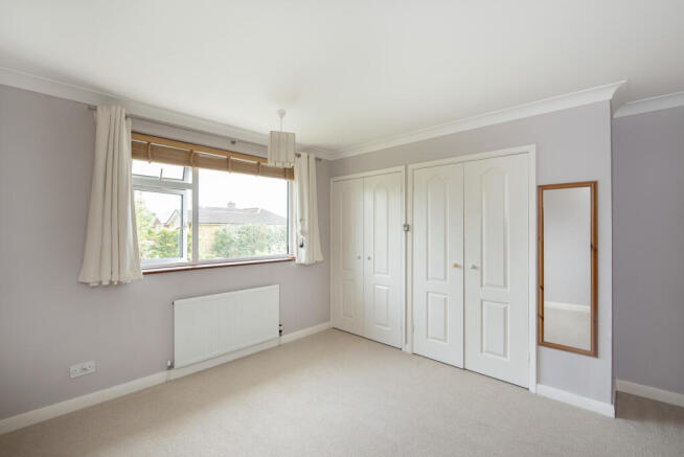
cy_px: 228
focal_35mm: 16
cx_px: 342
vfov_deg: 73.8
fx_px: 304
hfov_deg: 96.7
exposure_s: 1/30
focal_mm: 16
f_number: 10
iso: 320
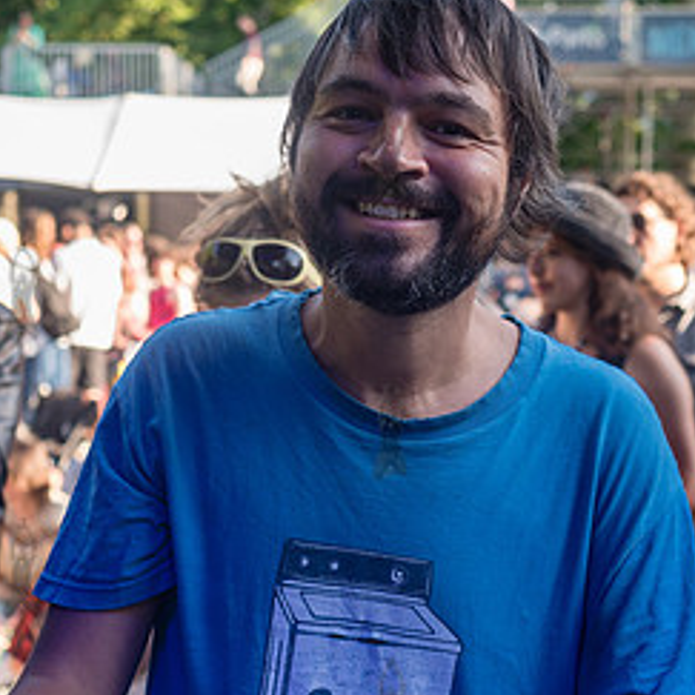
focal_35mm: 71
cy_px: 428
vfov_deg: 24.3
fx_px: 1613
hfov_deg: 24.3
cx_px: 389
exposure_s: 1/400
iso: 320
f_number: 3.5
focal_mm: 35
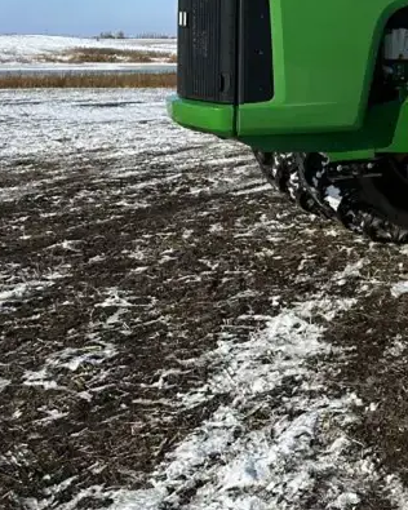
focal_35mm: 57
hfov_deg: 22.6
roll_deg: -0.6
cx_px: 585
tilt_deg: -2.2
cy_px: 101
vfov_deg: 32.1
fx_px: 860
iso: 80
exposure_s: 1/7042
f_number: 1.78
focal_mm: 6.86
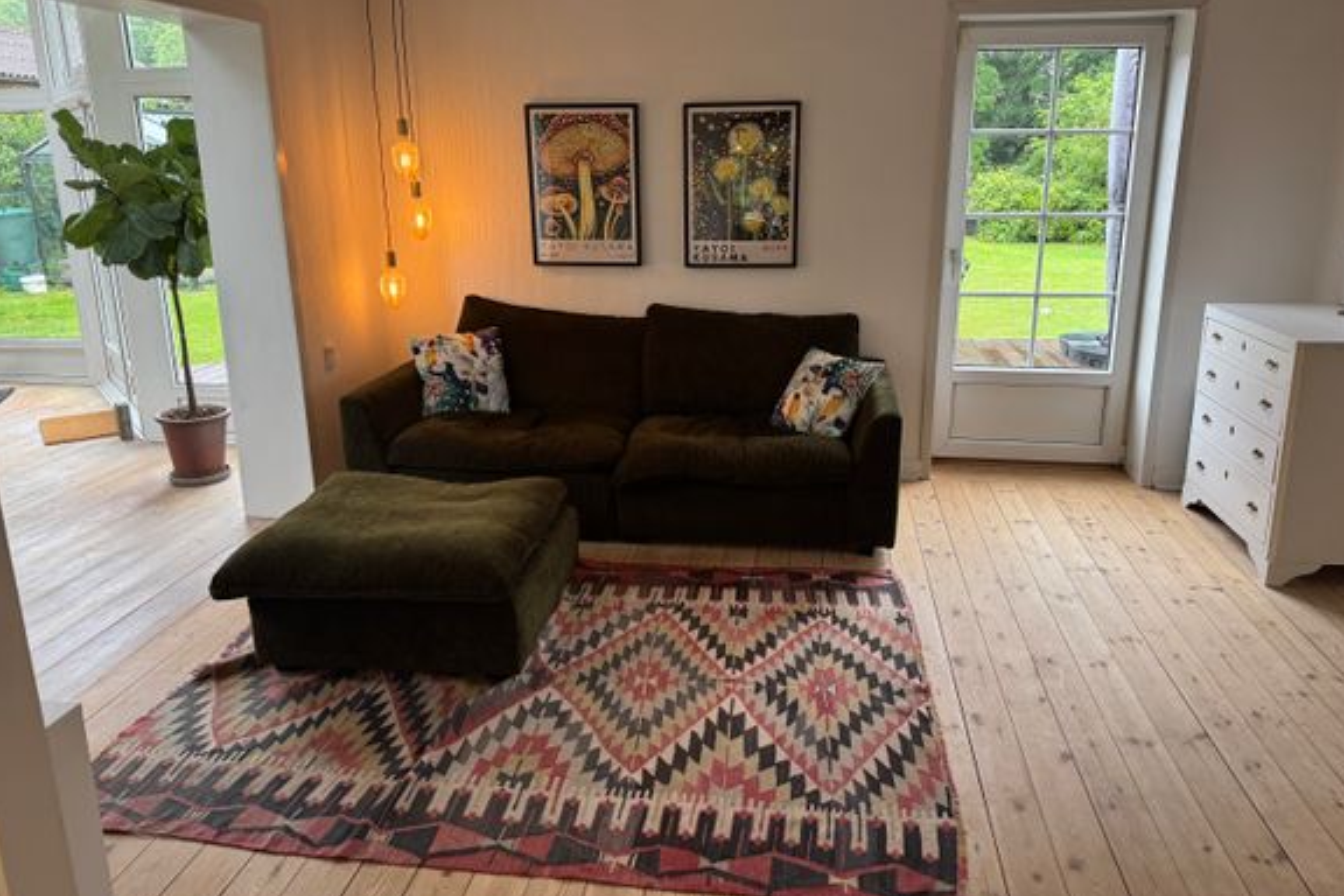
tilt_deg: -14.5
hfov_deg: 69.4
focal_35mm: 26
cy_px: 411
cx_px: 688
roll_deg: +0.6
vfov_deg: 49.5
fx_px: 971
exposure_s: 1/121
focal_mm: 6.76
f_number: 1.78
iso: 125
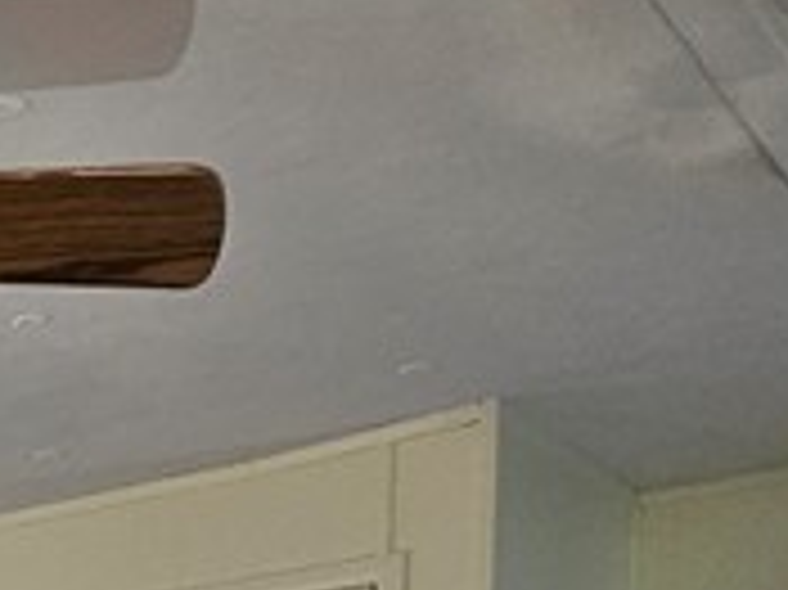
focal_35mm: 76
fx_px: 1729
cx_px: -738
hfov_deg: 18.3
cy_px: 1166
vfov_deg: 15.6
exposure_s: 1/60
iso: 160
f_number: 2.2
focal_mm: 2.2
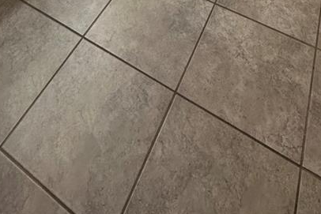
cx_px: 144
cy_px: -251
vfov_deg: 17.3
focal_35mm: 43
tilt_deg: -11.8
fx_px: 384
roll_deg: -0.4
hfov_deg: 45.4
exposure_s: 1/120
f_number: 2.2
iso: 50
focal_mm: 2.22
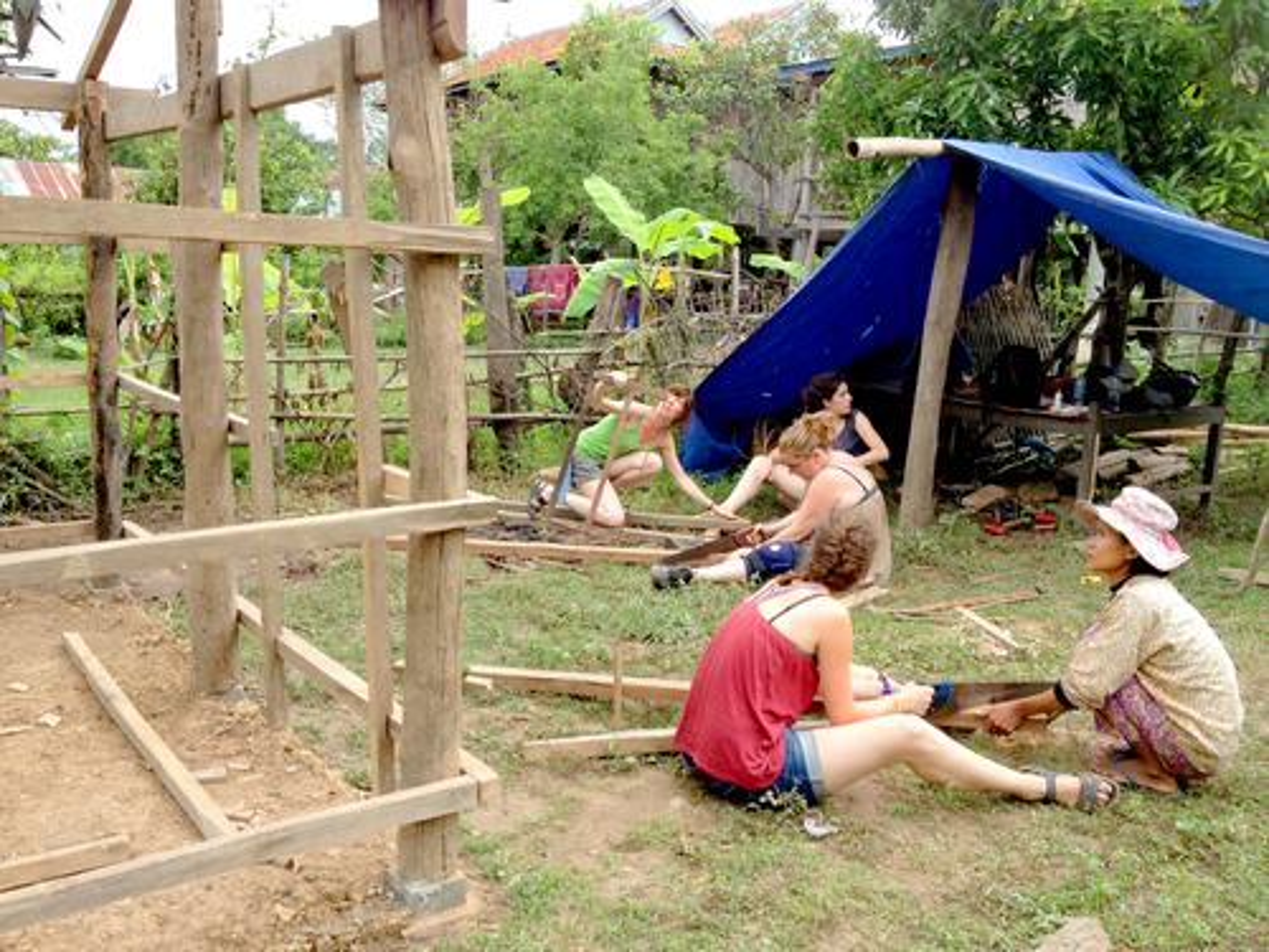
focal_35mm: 35
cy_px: 476
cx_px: 634
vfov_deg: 40.7
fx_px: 1283
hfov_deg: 52.6
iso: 50
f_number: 2.4
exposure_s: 1/158
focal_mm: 4.28
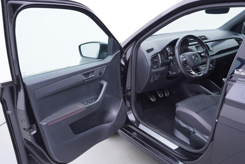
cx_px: 122
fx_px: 245
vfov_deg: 36.9
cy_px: 82
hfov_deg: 53.1
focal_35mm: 36
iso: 125
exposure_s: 1/40
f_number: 2.8
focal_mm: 24
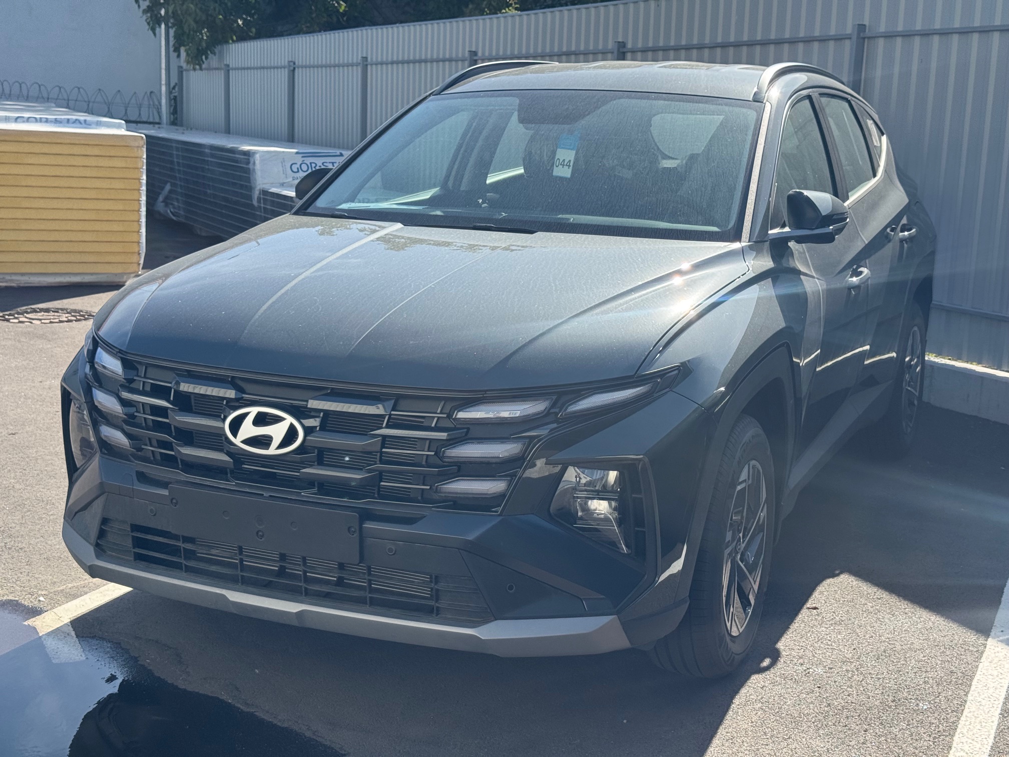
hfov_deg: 39.7
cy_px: 378
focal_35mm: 48
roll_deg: -2.2
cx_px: 504
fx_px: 1399
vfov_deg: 30.3
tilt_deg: -10.9
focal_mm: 6.76
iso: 64
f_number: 1.78
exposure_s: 1/2110
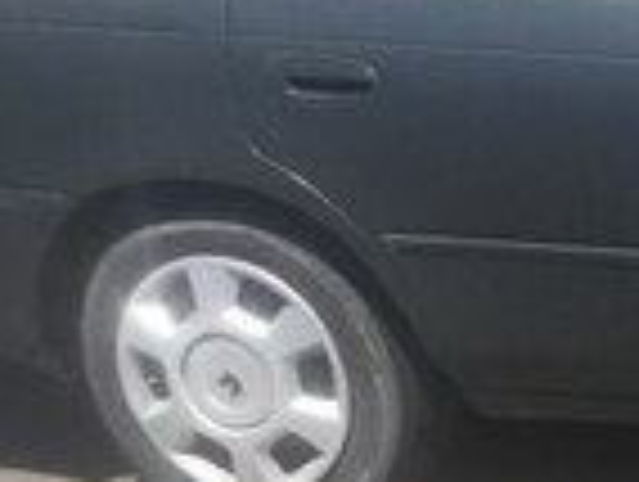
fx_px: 2663
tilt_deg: -20.7
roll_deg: +0.5
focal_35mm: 144
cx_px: 1192
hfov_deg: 12.4
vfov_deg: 10.3
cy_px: 295
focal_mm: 3.3
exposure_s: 1/1087
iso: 25
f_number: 2.4
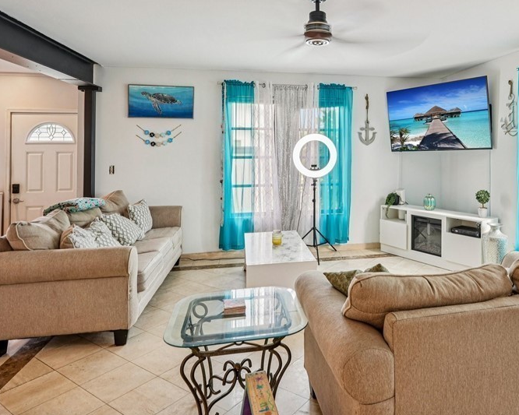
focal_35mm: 26
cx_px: 334
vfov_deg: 53.8
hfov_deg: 64.8
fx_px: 399
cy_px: 138
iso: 400
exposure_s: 1/25
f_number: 8
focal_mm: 17
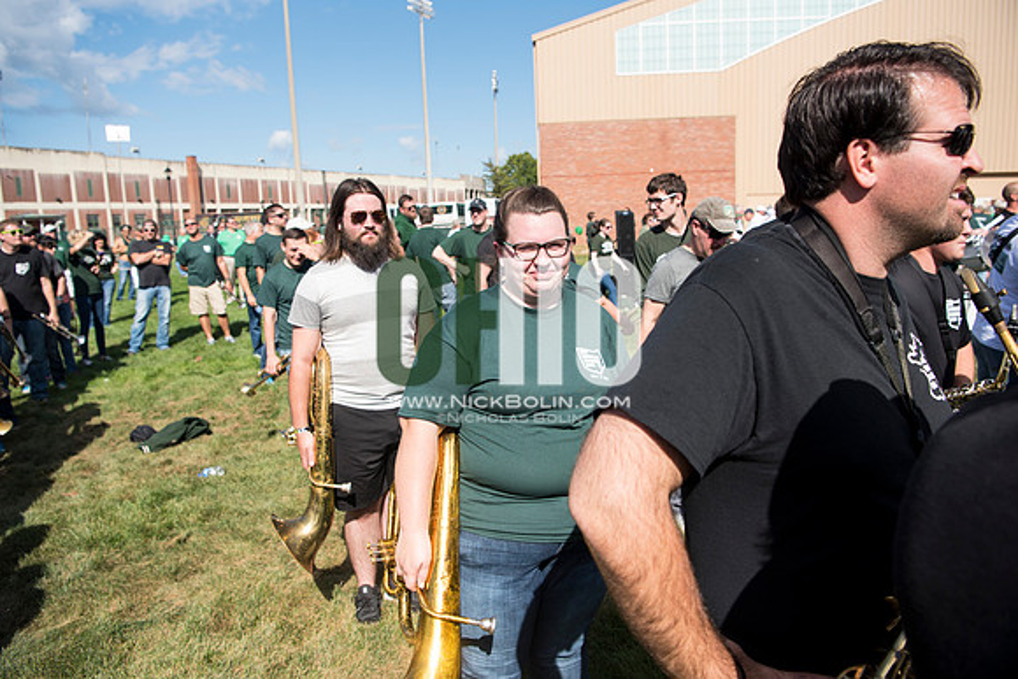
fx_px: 679
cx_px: 509
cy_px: 340
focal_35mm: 24
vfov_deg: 53.2
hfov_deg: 73.7
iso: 250
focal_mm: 24
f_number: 4.5
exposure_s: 1/1600
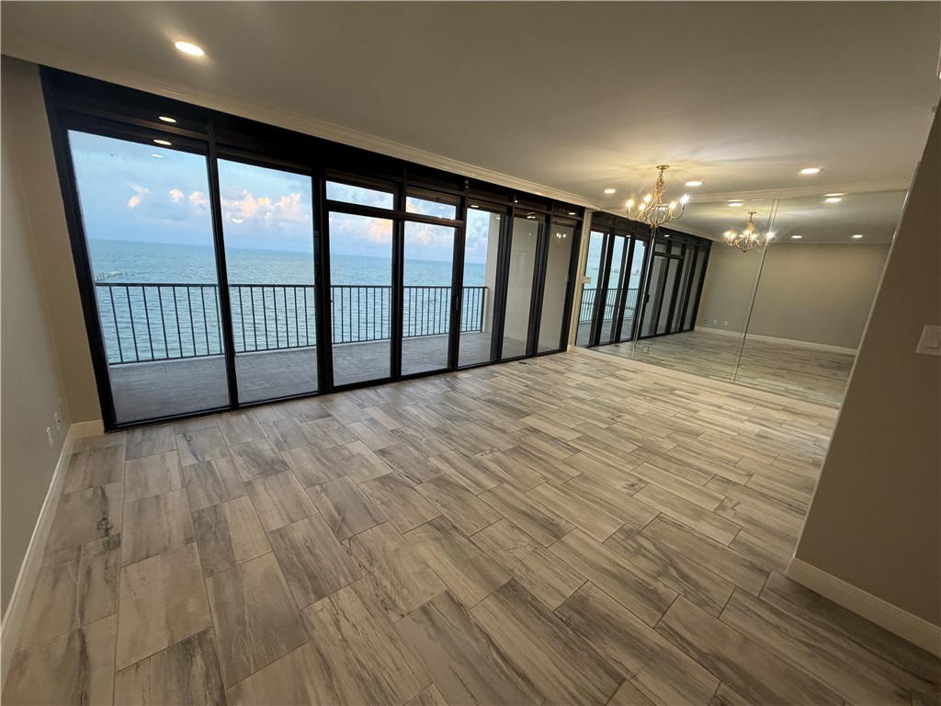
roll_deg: -4.5
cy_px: 353
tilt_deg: -12.8
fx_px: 381
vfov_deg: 85.7
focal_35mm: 14
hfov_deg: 102.1
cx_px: 470
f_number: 2.2
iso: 200
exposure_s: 1/120
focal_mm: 2.22
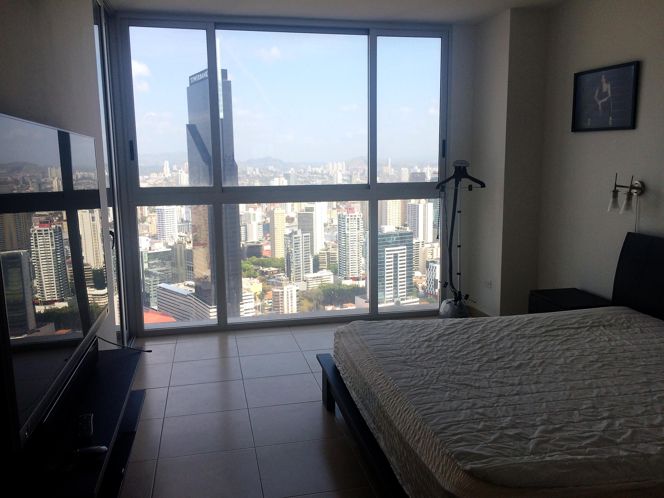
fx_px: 556
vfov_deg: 48.2
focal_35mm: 29
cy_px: 249
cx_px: 332
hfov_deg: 61.7
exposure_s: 1/562
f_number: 2.2
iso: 32
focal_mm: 4.15
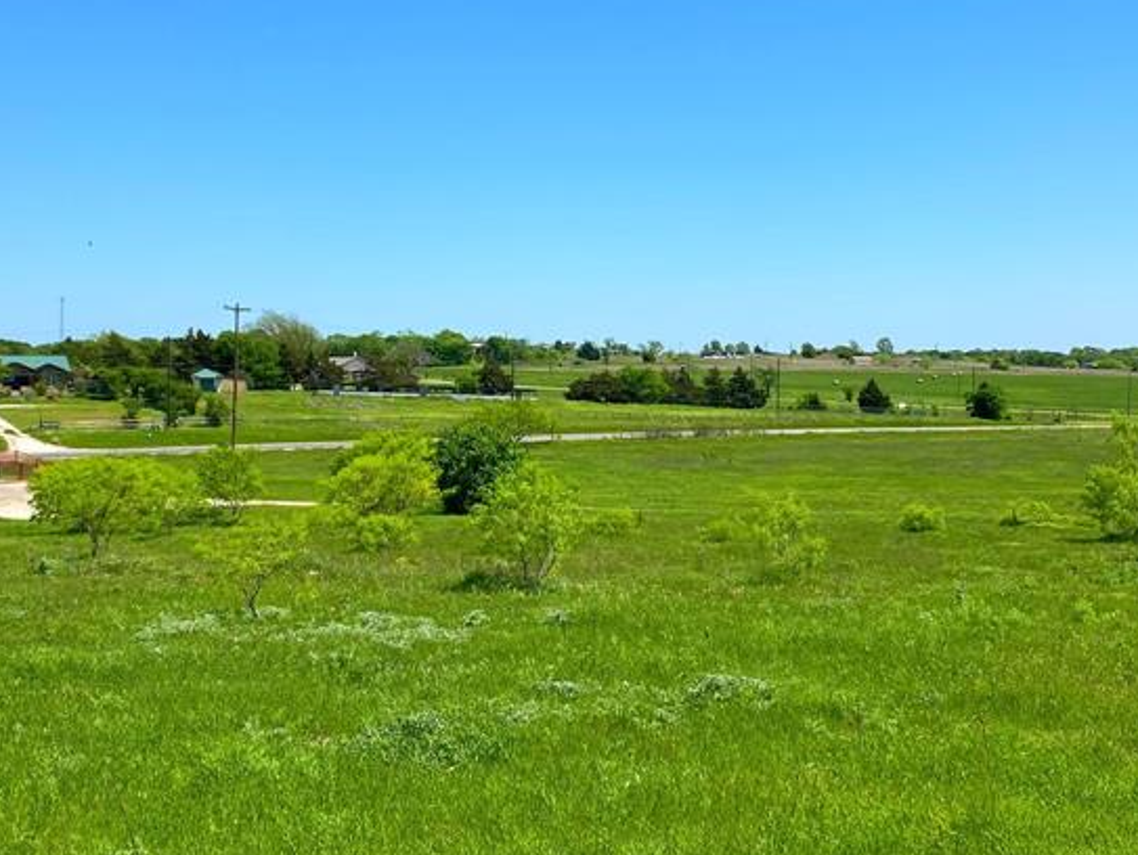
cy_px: 409
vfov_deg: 29.7
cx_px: 564
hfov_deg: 38.9
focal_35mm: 49
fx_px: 1612
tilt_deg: -0.8
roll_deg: -0.7
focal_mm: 4.25
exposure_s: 1/3040
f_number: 1.8
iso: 32
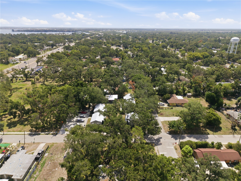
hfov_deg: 71.6
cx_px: 120
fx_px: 167
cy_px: 90
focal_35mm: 24
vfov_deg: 56.8
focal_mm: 8.7
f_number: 1.8
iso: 150
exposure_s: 1/125
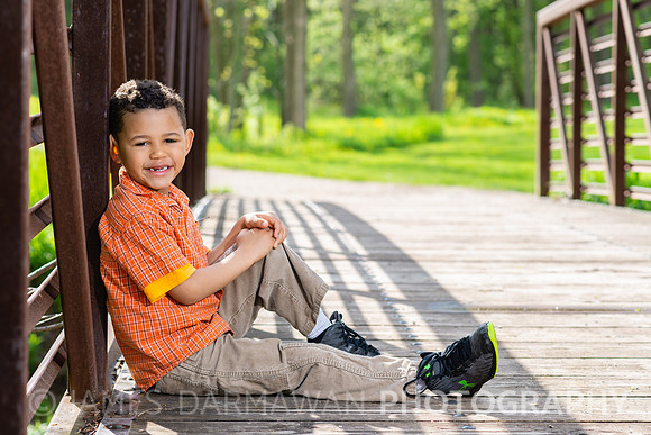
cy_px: 195
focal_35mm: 97
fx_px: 1757
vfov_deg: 14.1
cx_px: 343
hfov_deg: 21.0
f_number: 5
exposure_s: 1/200
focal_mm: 85
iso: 100
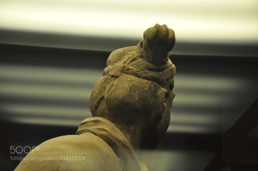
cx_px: 129
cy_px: 86
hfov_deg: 26.0
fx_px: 558
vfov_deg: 17.5
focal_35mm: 78
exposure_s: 1/30
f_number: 5
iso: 900
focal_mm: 52
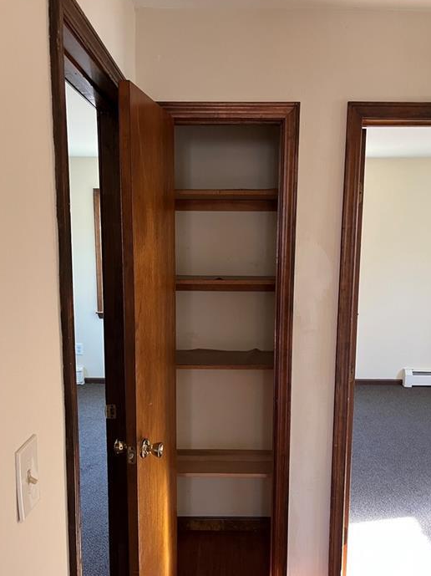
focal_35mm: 29
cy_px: 309
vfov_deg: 61.6
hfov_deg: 48.1
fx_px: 482
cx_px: 233
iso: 250
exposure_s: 1/60
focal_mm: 5.1
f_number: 1.6
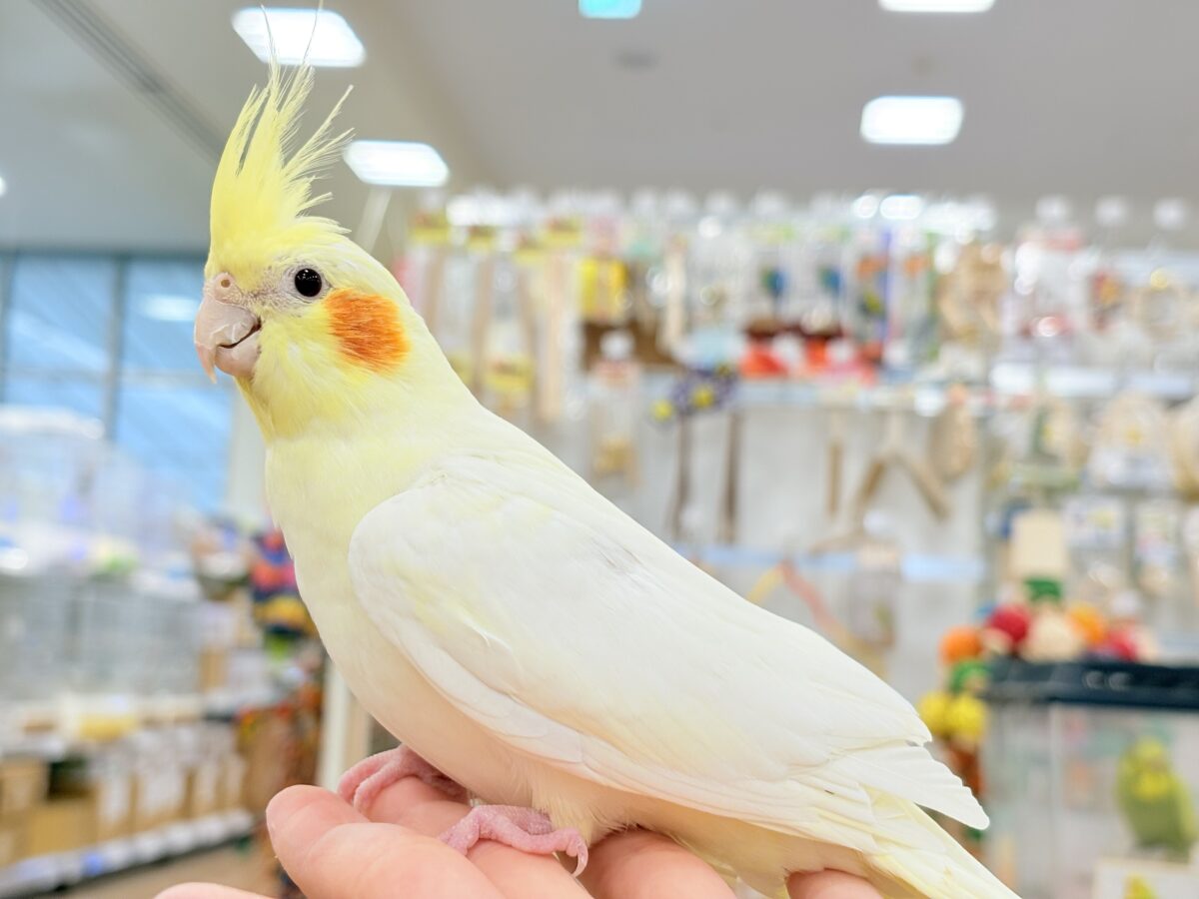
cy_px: 450
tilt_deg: +6.8
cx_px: 600
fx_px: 1801
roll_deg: -2.6
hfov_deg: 36.8
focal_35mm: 52
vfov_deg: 28.0
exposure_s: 1/50
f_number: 1.6
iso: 32
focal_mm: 5.96
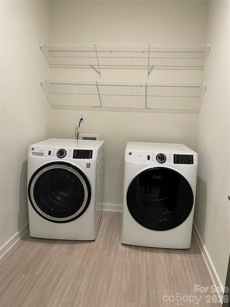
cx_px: 115
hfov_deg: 53.1
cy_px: 154
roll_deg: -1.3
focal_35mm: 26
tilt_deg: -8.6
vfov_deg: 67.3
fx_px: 230
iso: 125
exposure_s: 1/60
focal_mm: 4.2
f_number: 1.6
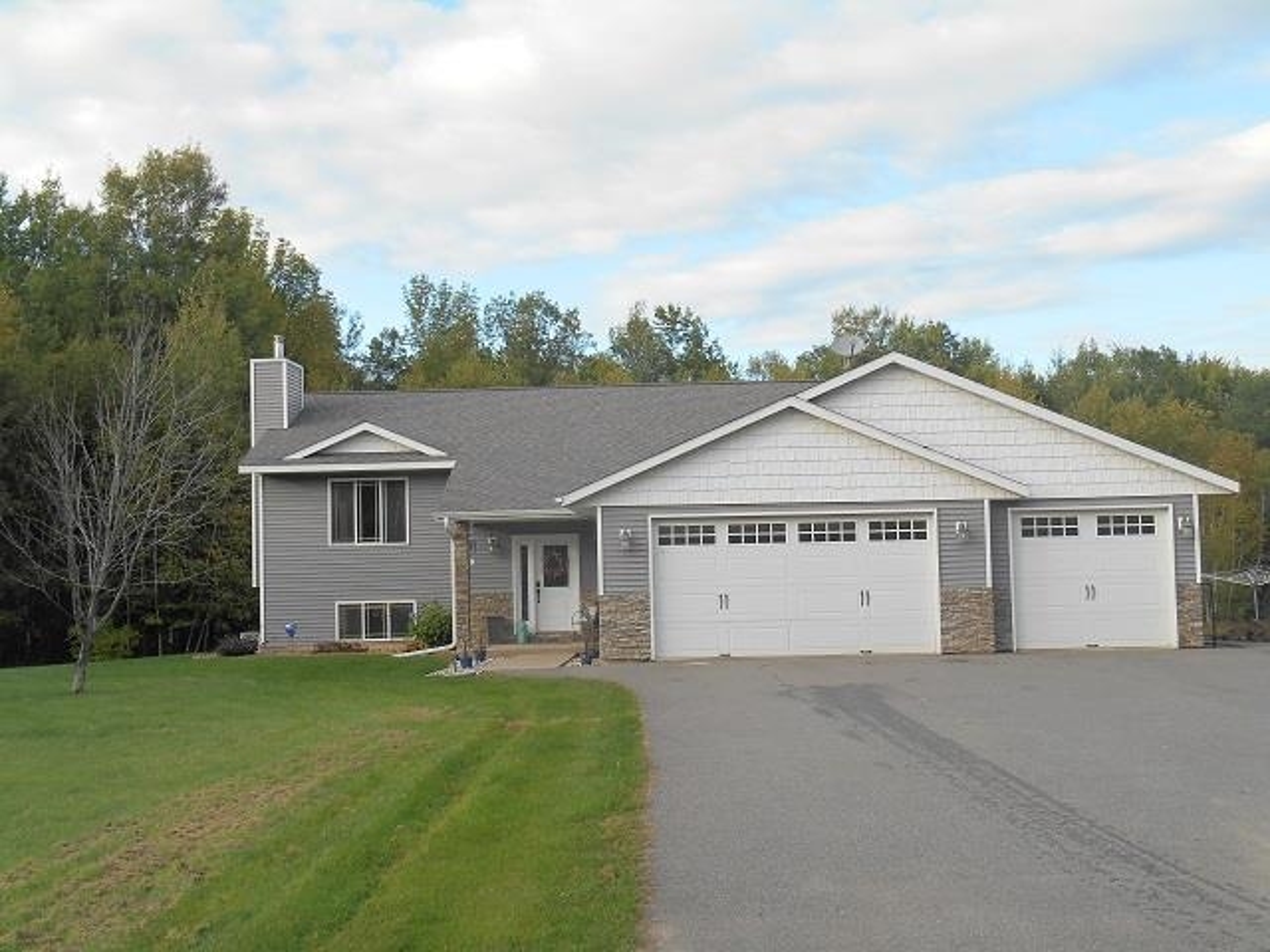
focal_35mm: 46
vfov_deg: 31.5
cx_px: 635
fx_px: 1688
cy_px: 476
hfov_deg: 41.2
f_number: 4
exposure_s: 1/200
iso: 80
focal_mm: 8.3
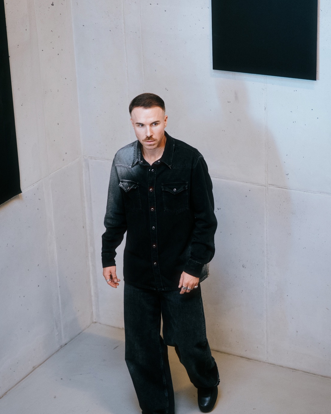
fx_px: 906
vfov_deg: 25.7
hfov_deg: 20.7
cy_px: 229
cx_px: 164
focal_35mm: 74
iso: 1250
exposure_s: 1/250
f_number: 2
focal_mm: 60
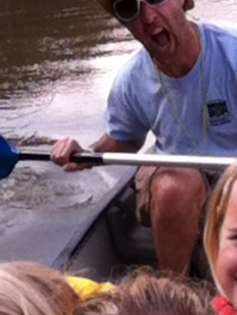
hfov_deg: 17.0
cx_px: 138
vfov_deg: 21.6
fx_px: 794
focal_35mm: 87
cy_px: 326
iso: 125
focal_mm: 3.85
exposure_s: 1/1444
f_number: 2.4
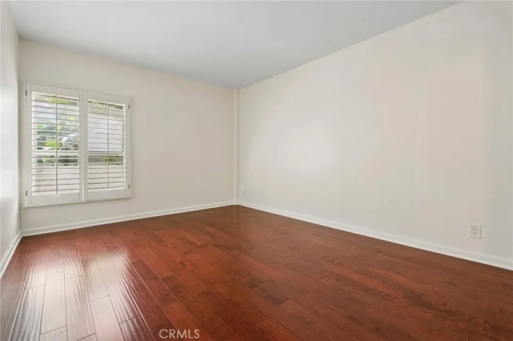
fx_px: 228
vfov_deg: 73.7
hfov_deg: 96.8
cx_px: 256
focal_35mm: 16
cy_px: 170
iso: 400
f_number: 11
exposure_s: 1/4
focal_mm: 16
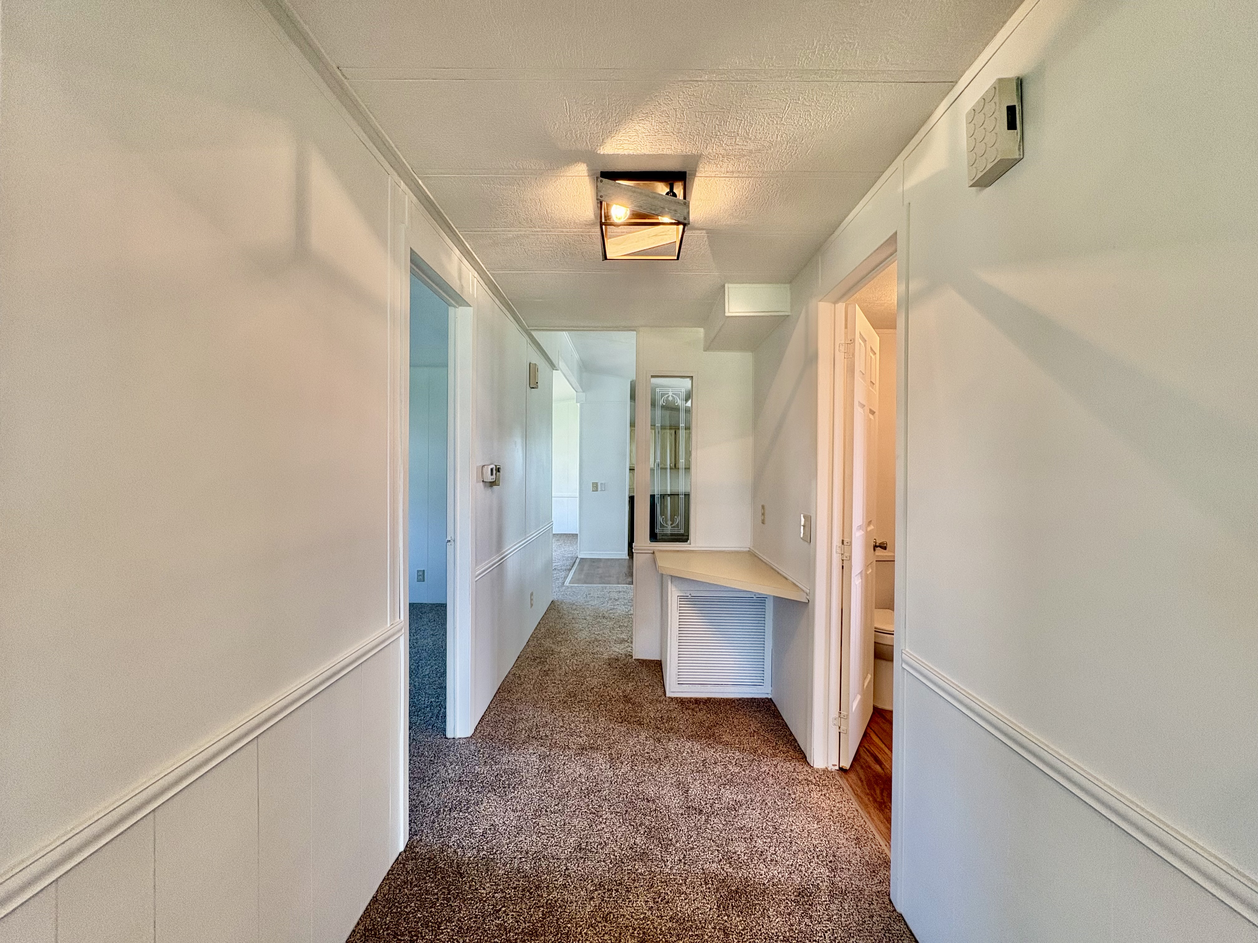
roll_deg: +0.1
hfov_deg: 102.1
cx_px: 629
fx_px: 509
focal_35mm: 14
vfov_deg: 85.7
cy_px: 472
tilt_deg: +0.1
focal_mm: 2.22
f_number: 2.2
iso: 125
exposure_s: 1/60
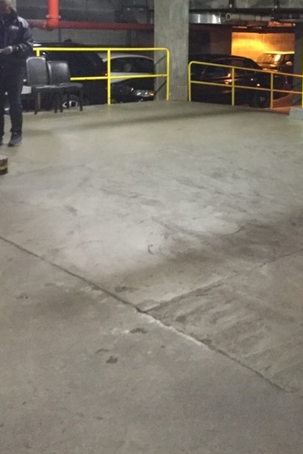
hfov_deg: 25.7
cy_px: 97
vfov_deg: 37.0
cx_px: 230
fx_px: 656
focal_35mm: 52
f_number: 2.4
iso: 320
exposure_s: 1/15
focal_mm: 3.3
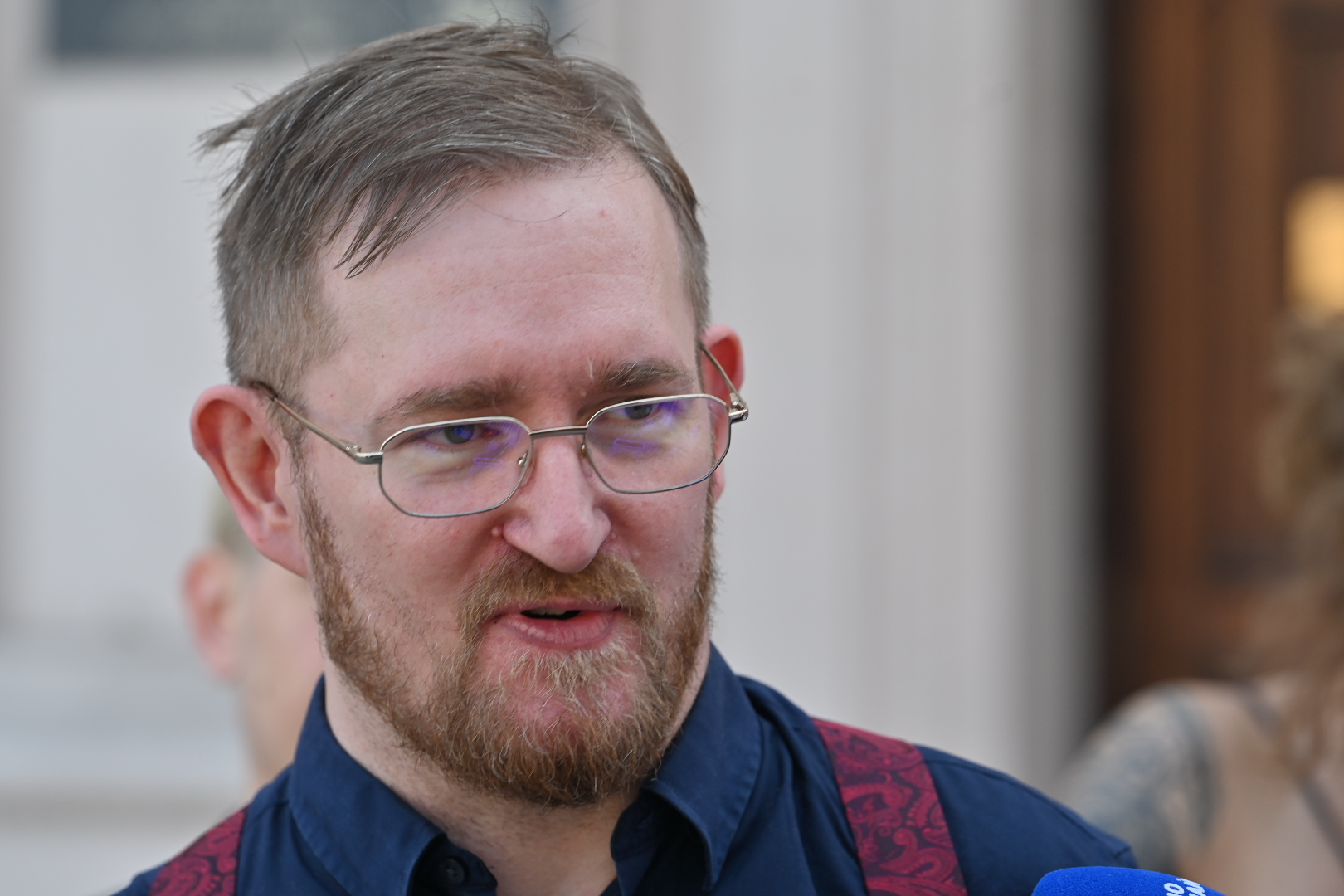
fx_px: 5973
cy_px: 448
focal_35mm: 160
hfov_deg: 12.8
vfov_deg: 8.6
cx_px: 672
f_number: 5
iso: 100
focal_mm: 160
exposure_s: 1/200
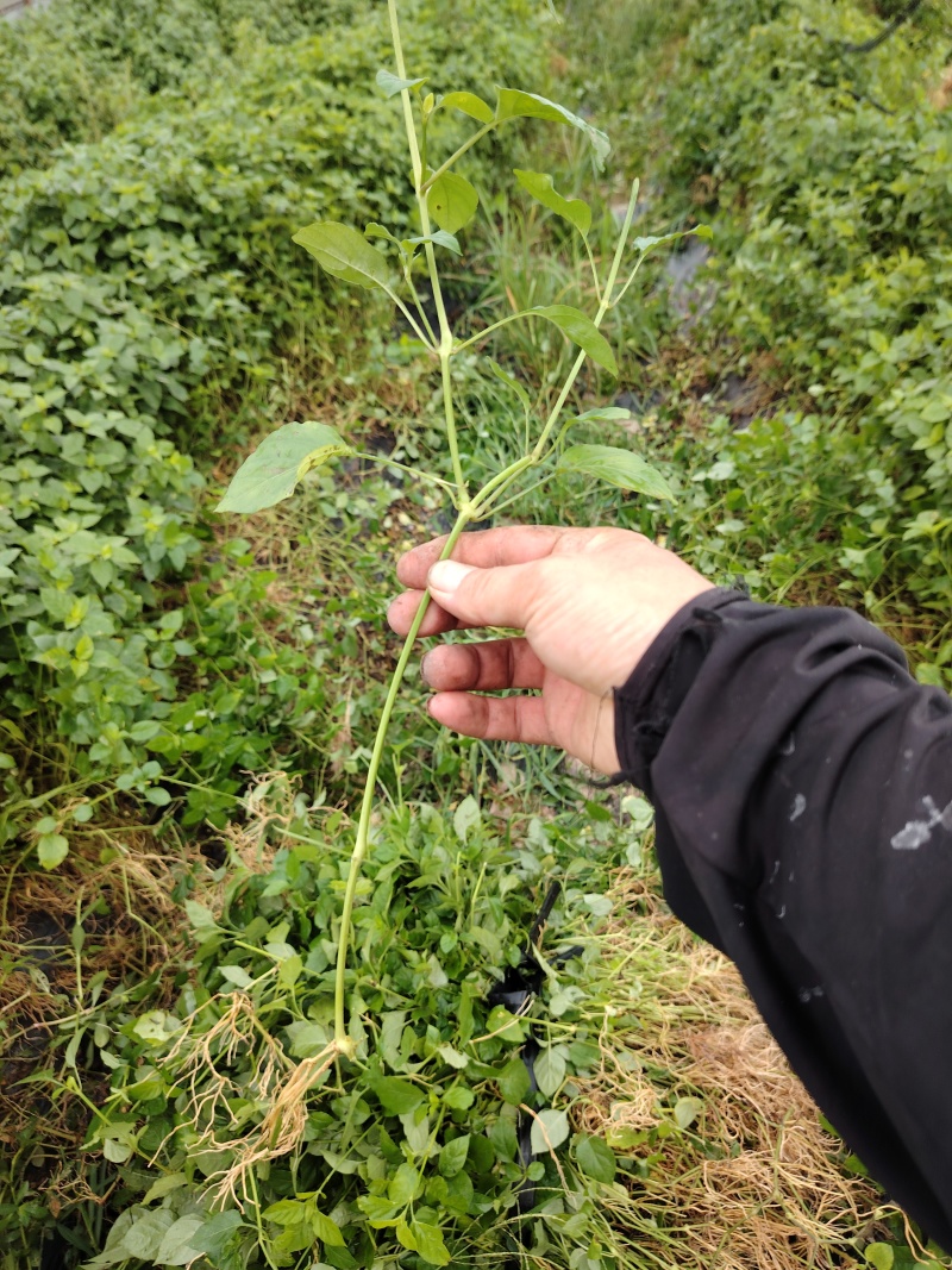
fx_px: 880
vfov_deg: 71.6
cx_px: 476
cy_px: 635
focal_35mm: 24
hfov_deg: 56.8
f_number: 1.75
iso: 384
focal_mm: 5.25
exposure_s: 1/100
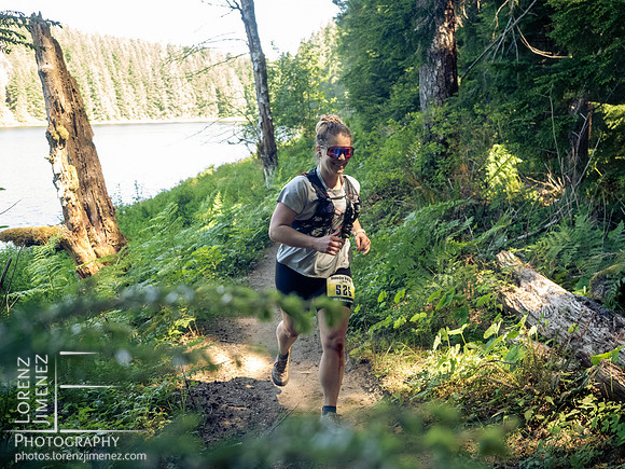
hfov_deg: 54.0
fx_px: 614
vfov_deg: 41.8
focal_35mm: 34
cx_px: 312
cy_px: 234
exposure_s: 1/1000
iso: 3200
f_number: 2.8
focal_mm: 17
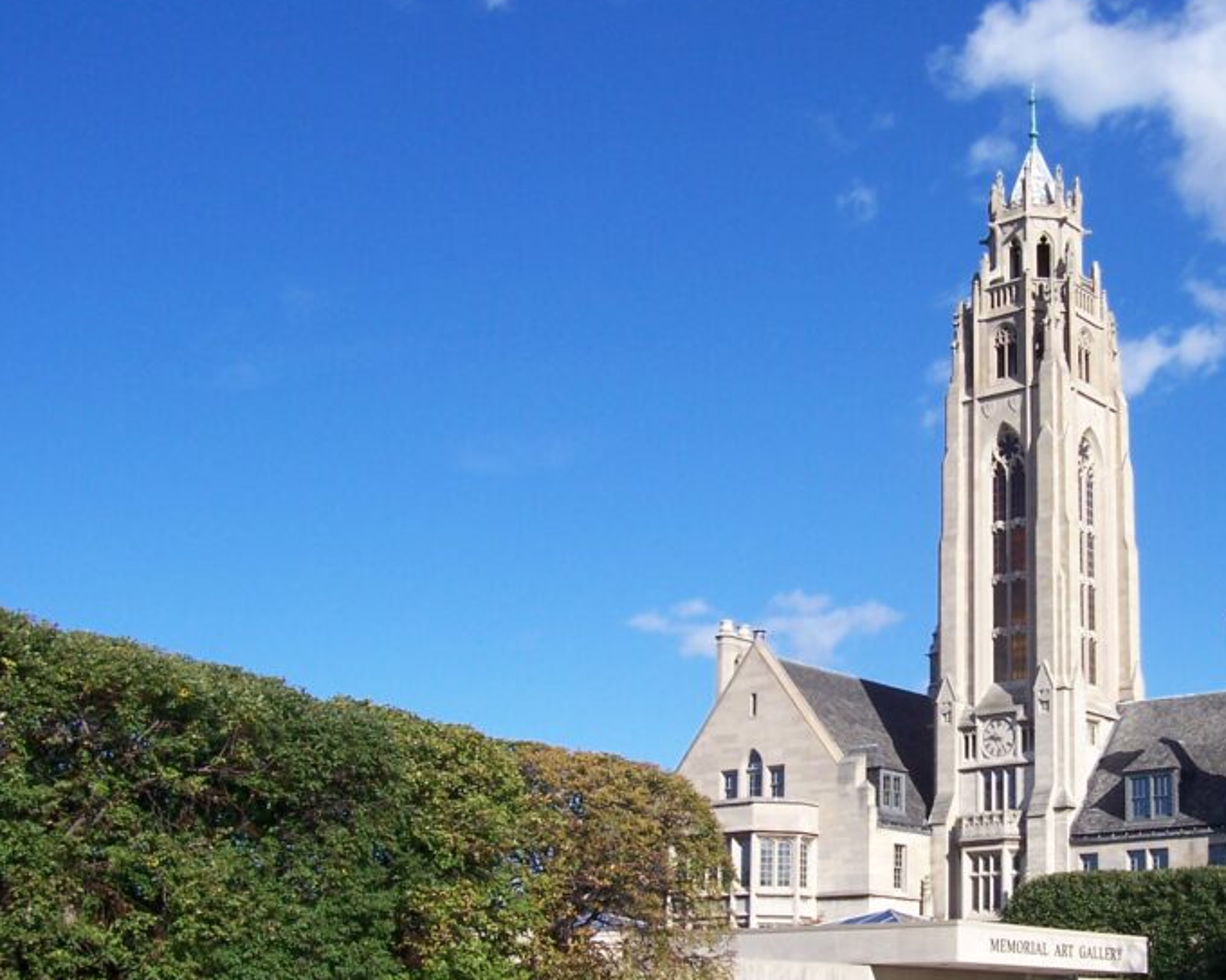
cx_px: 920
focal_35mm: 50
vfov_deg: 30.1
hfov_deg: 36.5
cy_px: 636
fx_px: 1814
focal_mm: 5.6
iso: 80
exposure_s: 1/500
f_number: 5.6
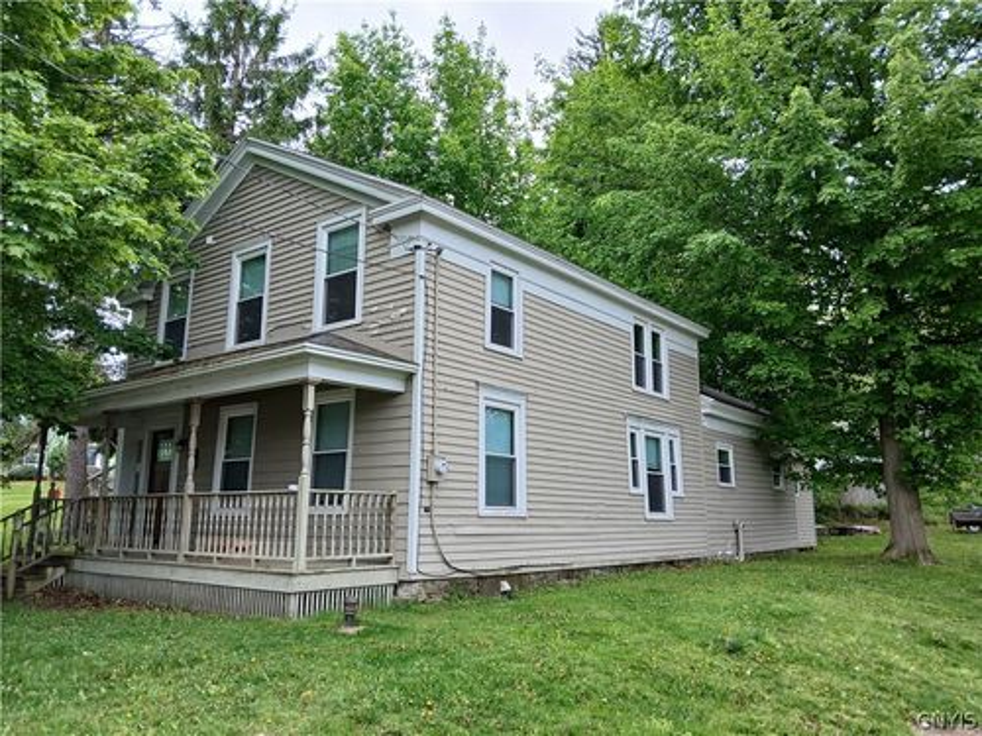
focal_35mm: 26
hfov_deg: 67.3
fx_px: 738
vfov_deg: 53.1
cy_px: 368
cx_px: 491
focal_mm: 3.98
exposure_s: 1/211
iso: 20
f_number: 1.8
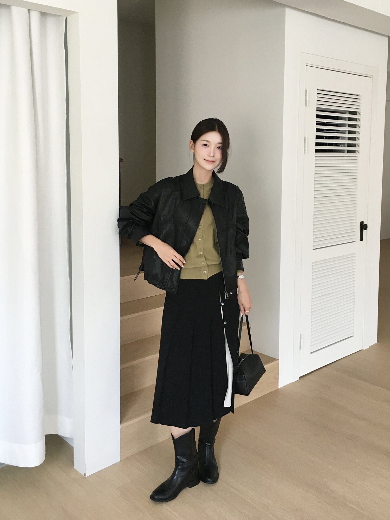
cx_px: 195
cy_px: 260
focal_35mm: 29
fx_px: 436
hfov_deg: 48.2
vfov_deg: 61.7
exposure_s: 1/30
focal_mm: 4.15
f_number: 2.2
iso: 32
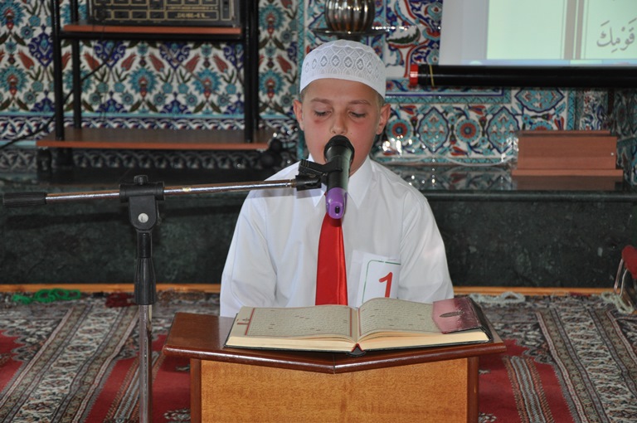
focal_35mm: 99
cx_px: 318
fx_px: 1750
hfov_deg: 20.6
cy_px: 212
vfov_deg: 13.8
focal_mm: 66
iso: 800
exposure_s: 1/60
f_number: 5.3
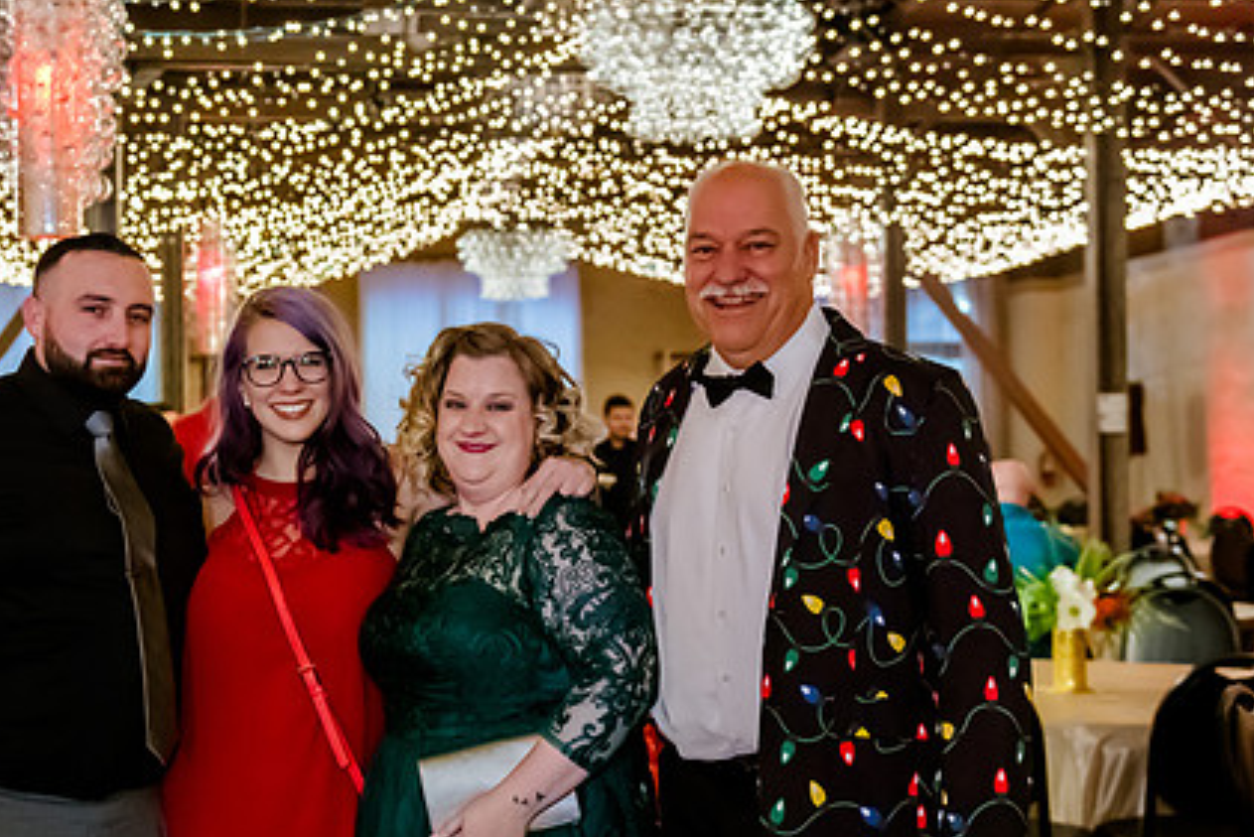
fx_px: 2230
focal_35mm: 64
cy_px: 416
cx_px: 484
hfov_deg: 31.3
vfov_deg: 21.3
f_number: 2.8
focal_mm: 35
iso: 3200
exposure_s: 1/125
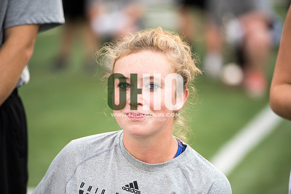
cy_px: 97
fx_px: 1577
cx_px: 146
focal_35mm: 195
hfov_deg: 10.5
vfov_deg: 7.0
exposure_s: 1/1250
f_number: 2.8
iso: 1000
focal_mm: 195
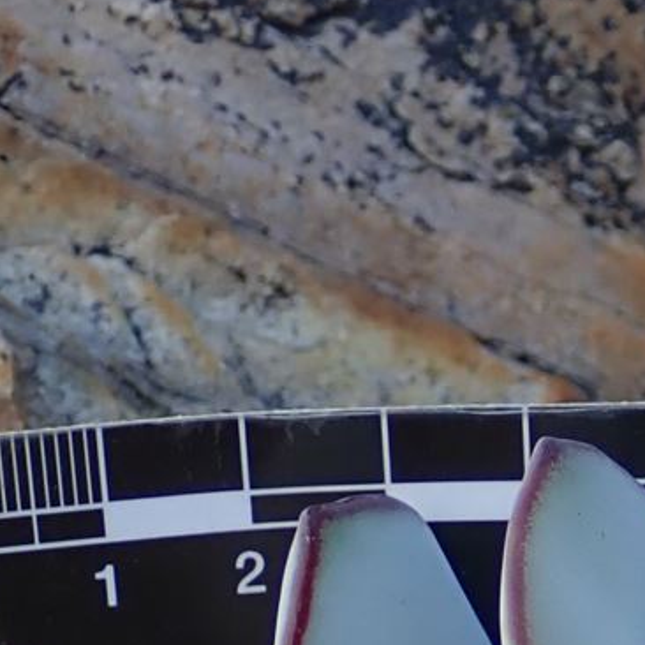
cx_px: 1043
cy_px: 1172
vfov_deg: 8.7
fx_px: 4069
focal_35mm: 193
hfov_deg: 8.8
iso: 100
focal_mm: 7.34
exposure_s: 1/160
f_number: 2.8
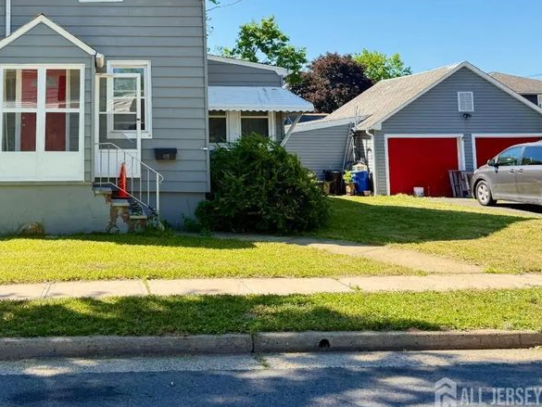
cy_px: 68
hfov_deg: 42.9
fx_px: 658
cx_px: 117
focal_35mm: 42
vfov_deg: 33.1
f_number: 1.78
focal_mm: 6.76
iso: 100
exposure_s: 1/1091
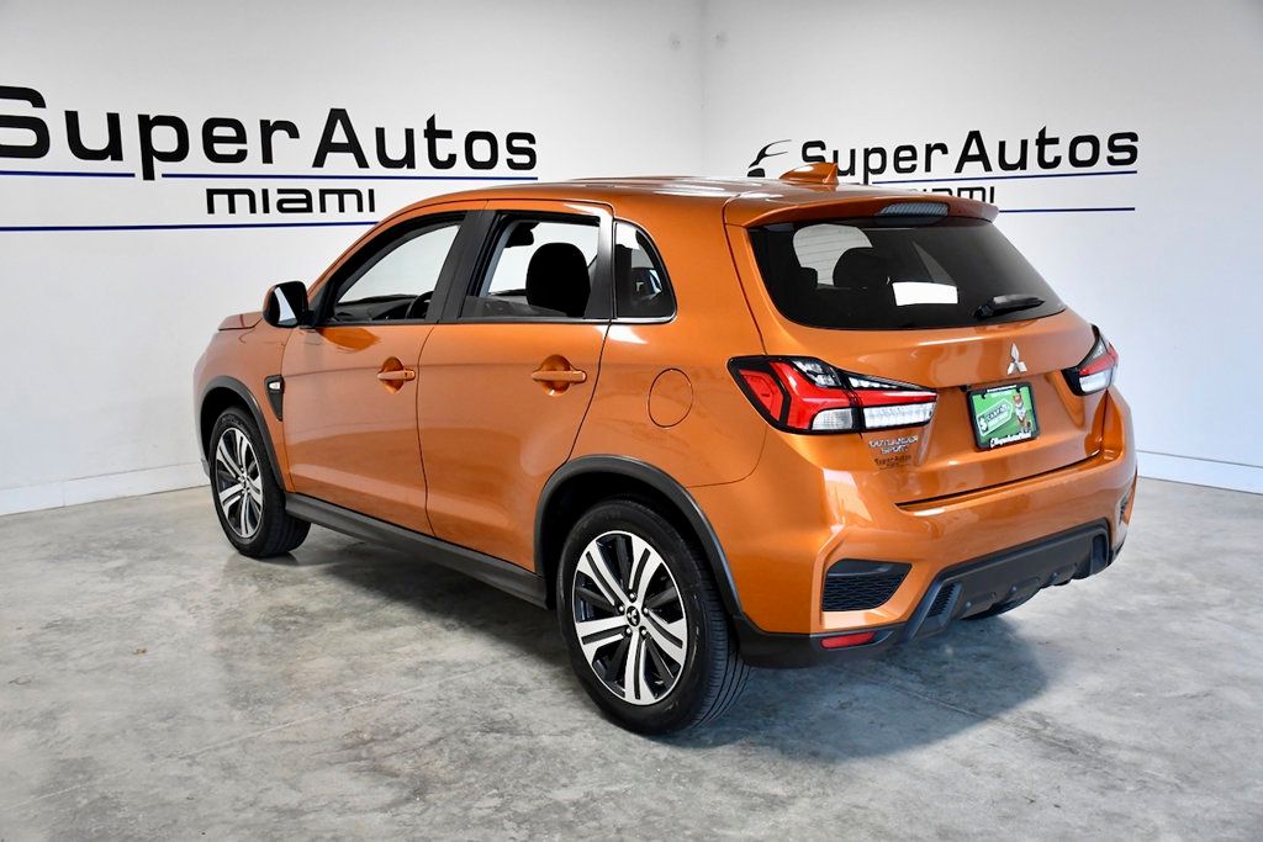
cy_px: 421
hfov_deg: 55.8
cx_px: 632
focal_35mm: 34
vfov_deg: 38.9
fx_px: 1193
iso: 2500
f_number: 3.8
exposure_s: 1/800
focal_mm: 23
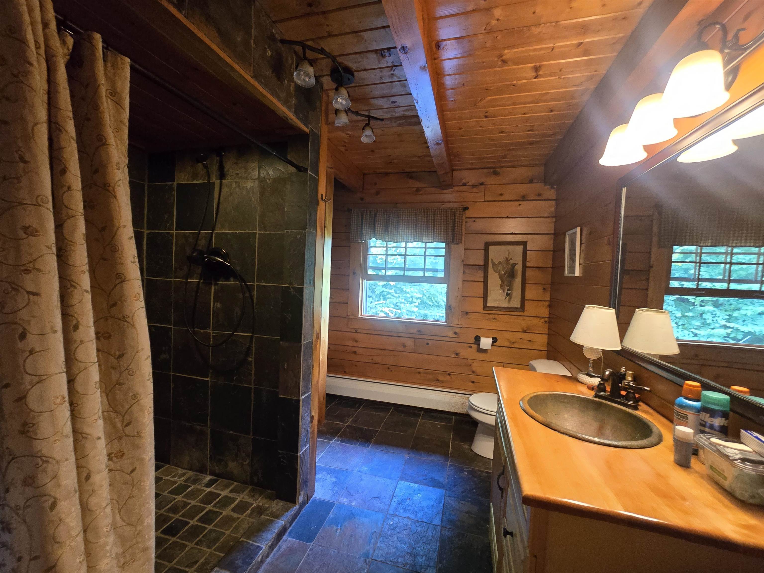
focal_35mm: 13
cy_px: 286
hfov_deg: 106.2
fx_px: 287
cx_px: 382
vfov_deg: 89.9
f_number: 2.2
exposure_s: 1/60
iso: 1000
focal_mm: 2.2
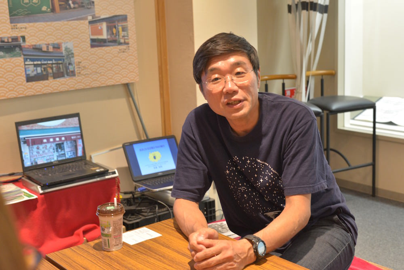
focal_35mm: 50
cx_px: 202
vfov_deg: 27.0
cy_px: 135
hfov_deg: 39.6
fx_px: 561
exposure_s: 1/40
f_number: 6.3
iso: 2500
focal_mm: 50
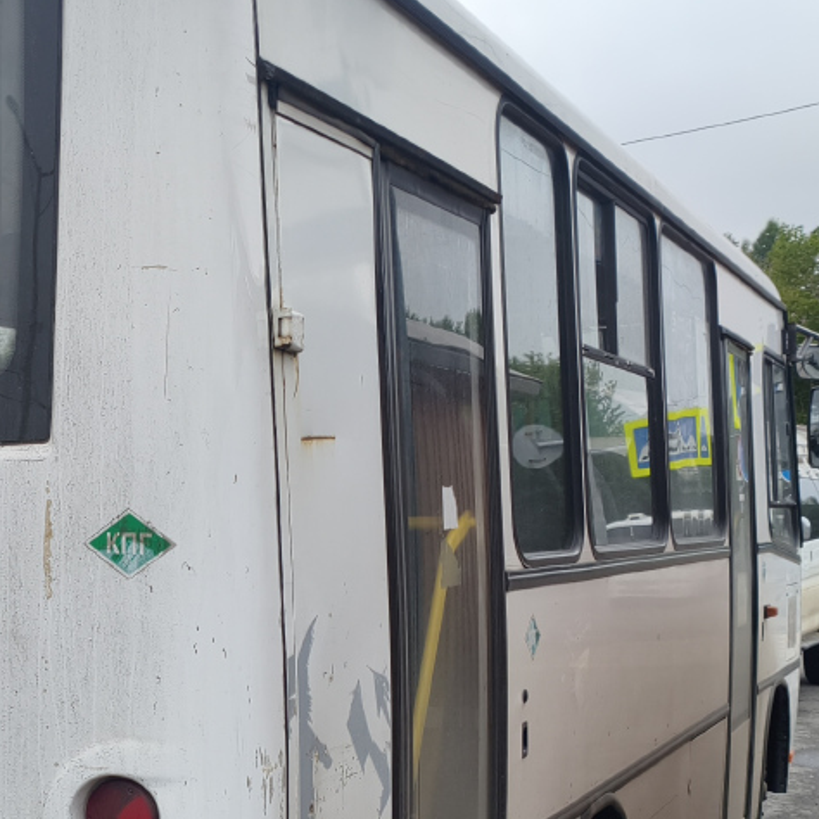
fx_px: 1686
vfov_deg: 27.0
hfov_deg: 26.0
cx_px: 12
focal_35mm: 63
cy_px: 583
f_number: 1.5
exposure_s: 1/2156
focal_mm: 4.94
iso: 80
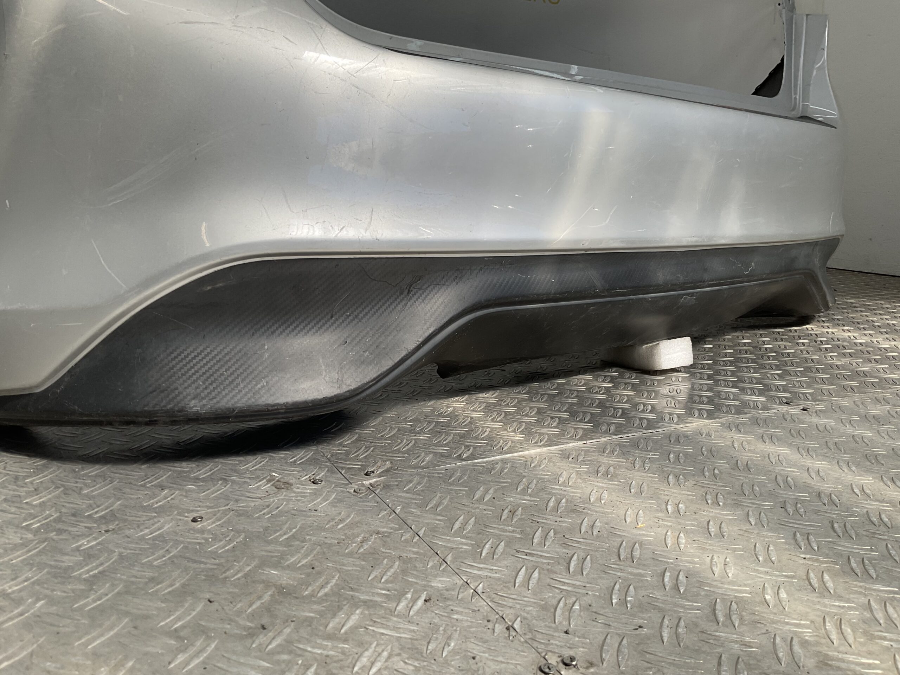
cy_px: 338
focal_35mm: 29
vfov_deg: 48.2
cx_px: 450
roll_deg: -2.1
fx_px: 754
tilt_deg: -13.0
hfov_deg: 61.7
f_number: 1.8
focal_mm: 3
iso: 16
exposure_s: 1/912
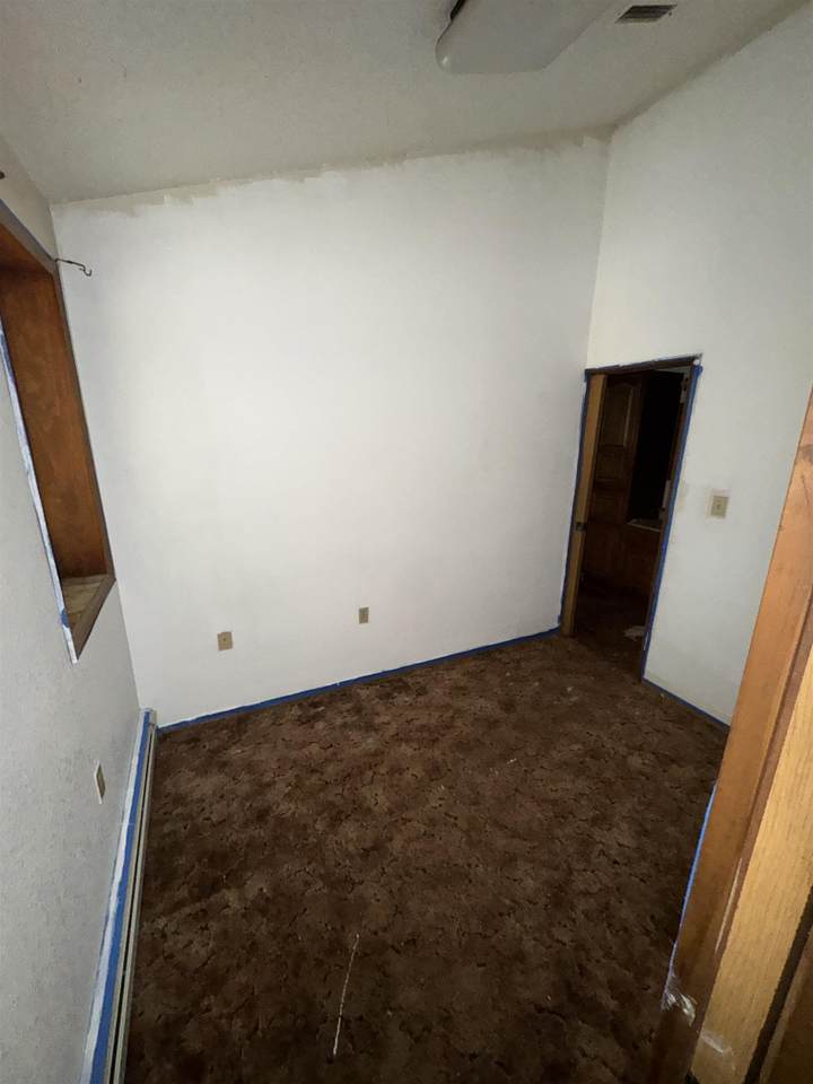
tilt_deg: -16.0
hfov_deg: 85.7
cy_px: 542
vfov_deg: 102.1
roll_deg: -0.3
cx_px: 406
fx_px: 438
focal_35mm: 14
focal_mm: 2.22
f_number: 2.2
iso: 200
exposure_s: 1/30
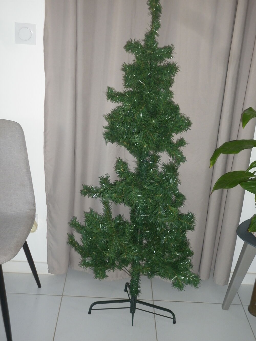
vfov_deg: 42.9
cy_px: 170
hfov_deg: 32.9
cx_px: 128
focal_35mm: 44
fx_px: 434
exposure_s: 1/40
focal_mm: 7.9
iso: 125
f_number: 3.5
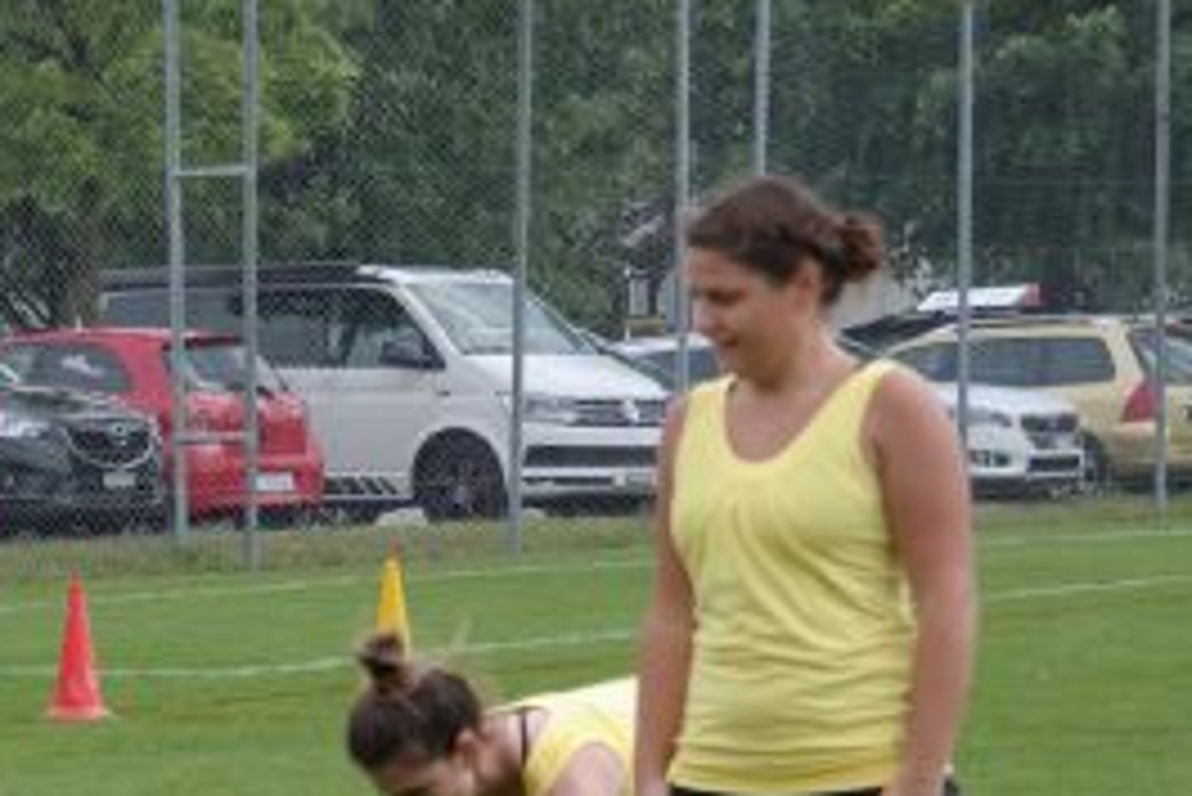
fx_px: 6725
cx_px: 18
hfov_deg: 10.1
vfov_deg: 6.7
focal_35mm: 203
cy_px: 848
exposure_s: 1/250
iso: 100
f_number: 5.6
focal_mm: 55
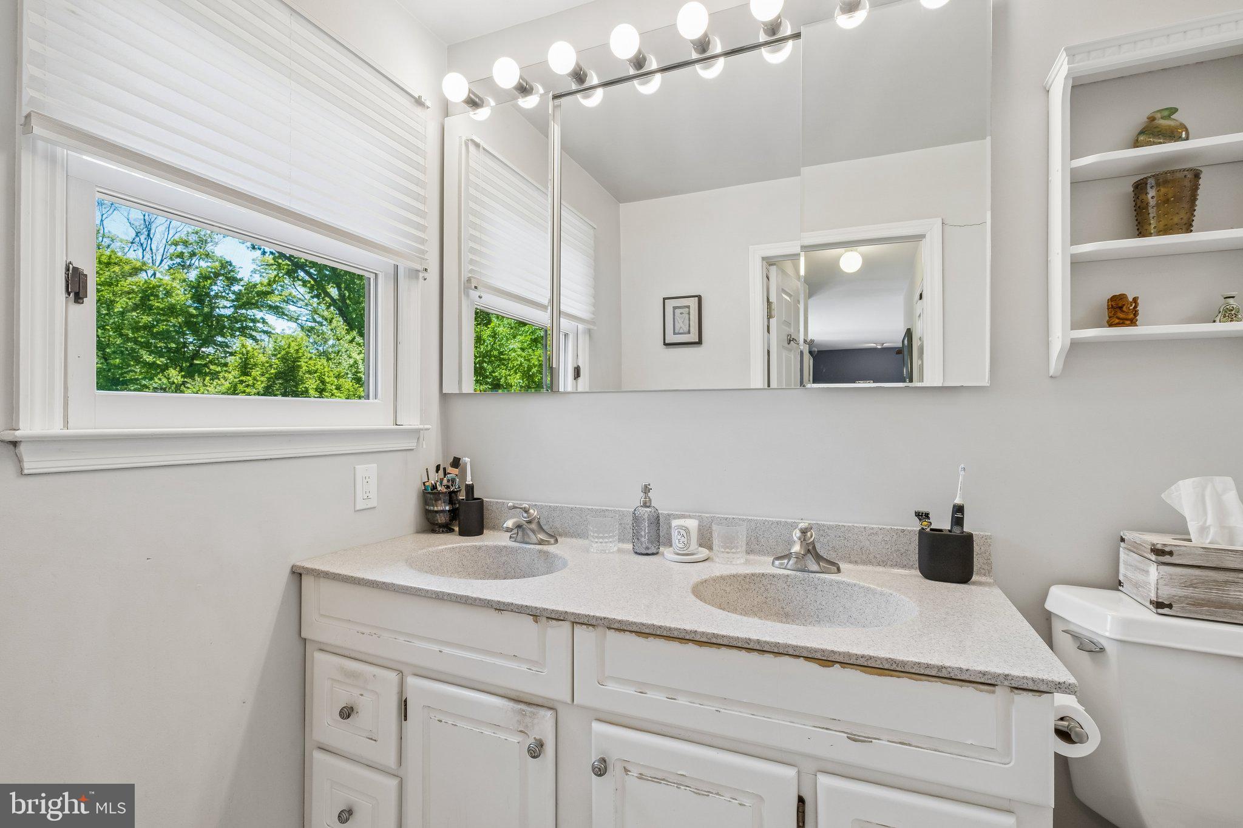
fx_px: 552
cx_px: 622
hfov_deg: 96.7
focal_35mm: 16
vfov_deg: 73.7
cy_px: 414
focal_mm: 10.5
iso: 250
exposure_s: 1/13
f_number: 8
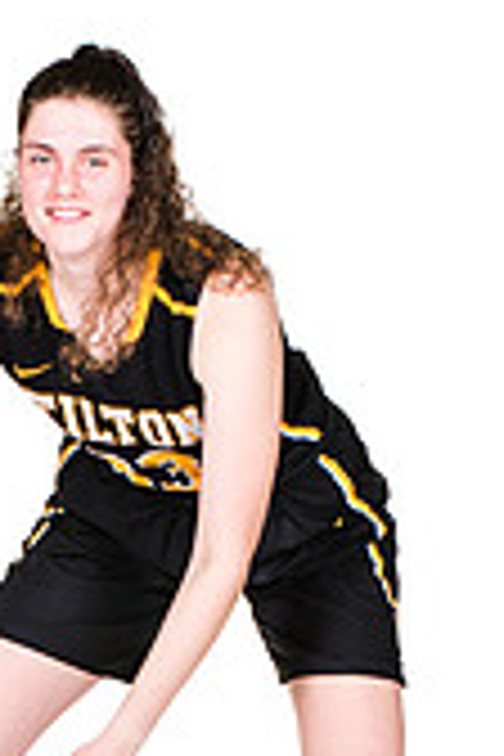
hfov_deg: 4.9
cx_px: 180
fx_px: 5901
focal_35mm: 281
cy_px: 634
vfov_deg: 7.3
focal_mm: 70
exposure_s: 1/160
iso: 200
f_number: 6.3
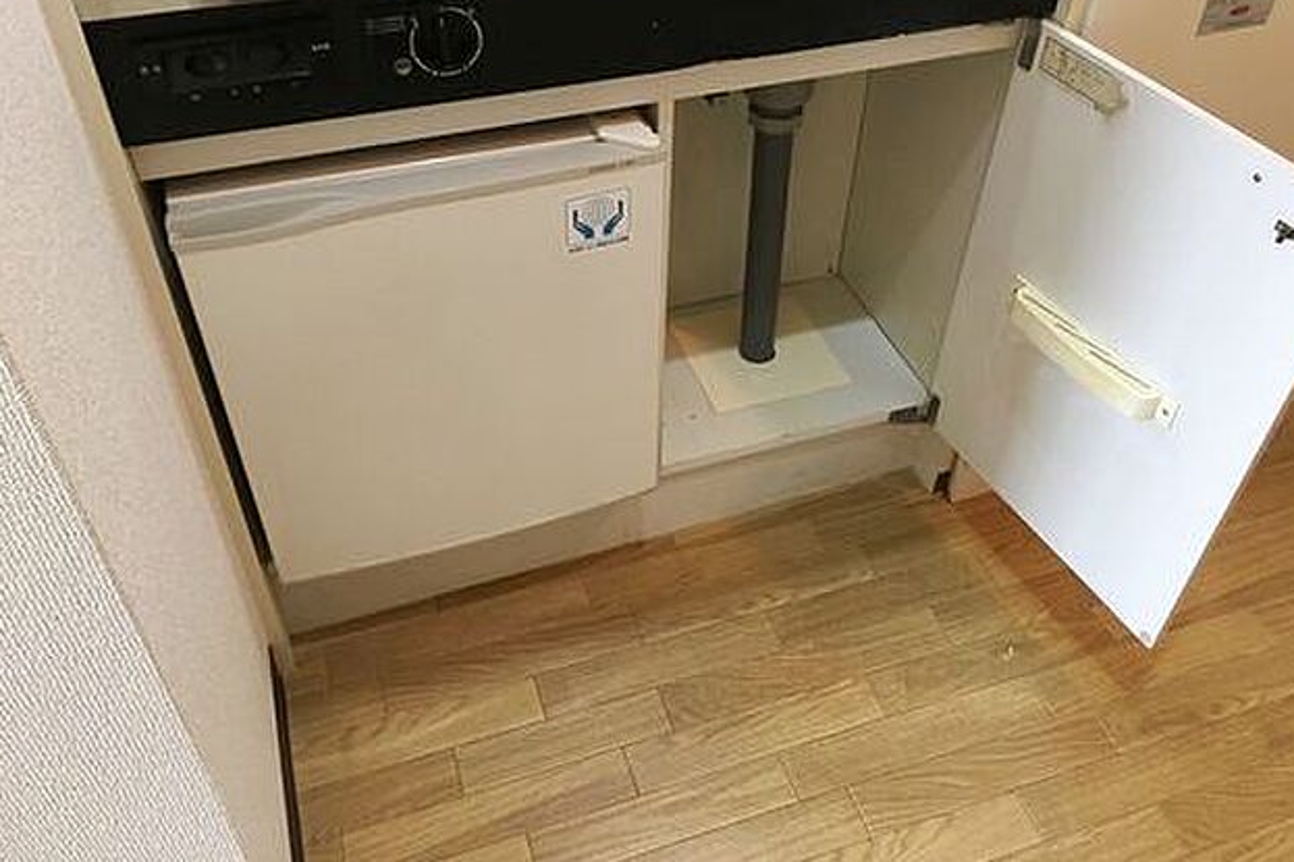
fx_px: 1114
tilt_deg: -42.2
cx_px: 658
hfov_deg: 60.3
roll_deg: +0.2
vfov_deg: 42.2
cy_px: 368
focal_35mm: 31
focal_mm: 4.15
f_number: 2.2
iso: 100
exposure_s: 1/30
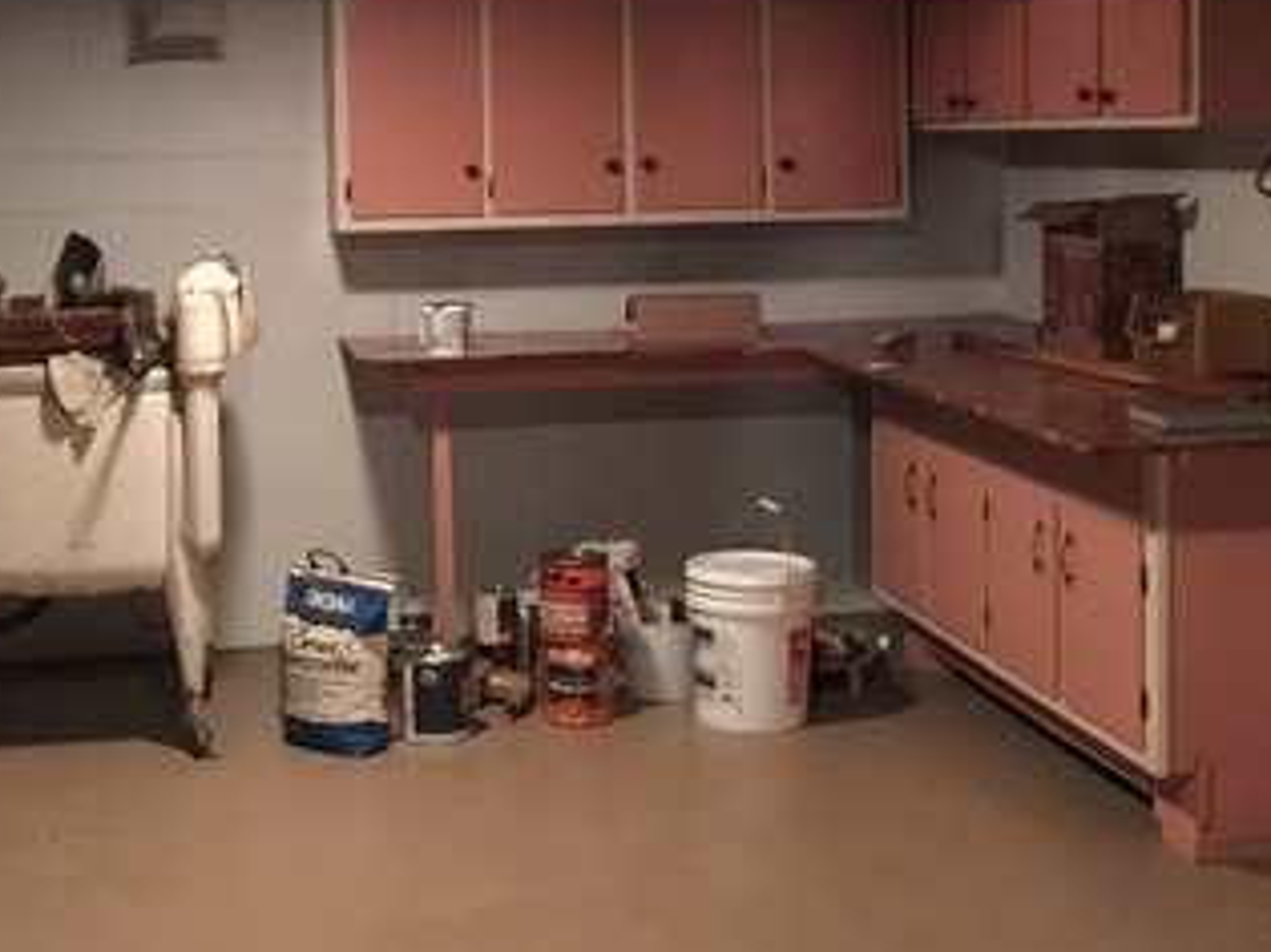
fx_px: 2165
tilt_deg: -7.0
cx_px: 516
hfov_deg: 32.6
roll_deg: +0.5
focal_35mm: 59
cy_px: 327
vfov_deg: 24.7
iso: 125
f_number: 2.2
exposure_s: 1/4
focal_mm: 4.15
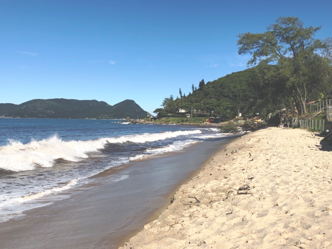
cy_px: 129
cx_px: 174
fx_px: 317
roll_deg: -2.5
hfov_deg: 55.3
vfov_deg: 42.9
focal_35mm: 33
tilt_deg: -0.1
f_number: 1.8
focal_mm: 3.99
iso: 20
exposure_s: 1/3205
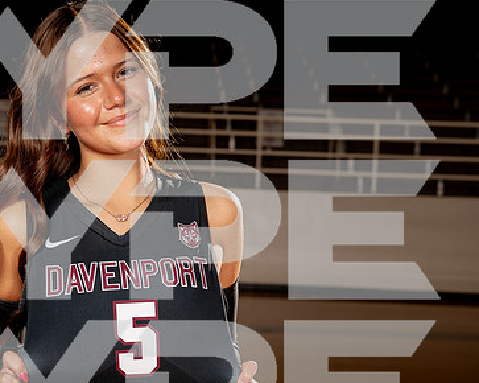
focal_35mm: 75
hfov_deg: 25.0
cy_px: 230
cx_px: 104
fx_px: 1063
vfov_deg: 20.4
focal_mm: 50
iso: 100
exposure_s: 1/250
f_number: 5.6
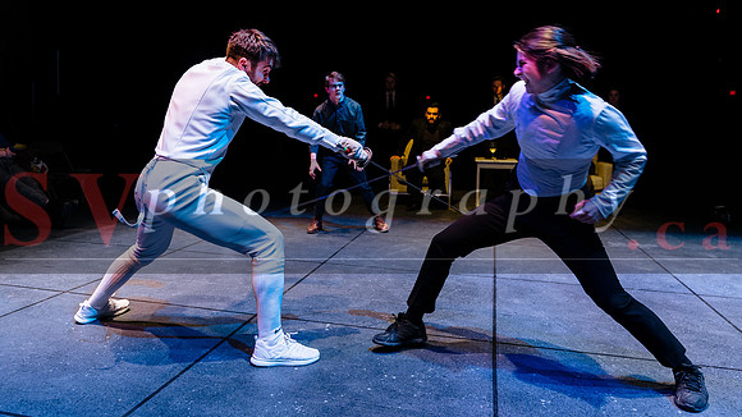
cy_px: 152
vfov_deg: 41.0
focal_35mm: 28
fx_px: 553
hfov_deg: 67.4
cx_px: 327
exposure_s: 1/200
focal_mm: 24
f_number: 2.8
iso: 1600
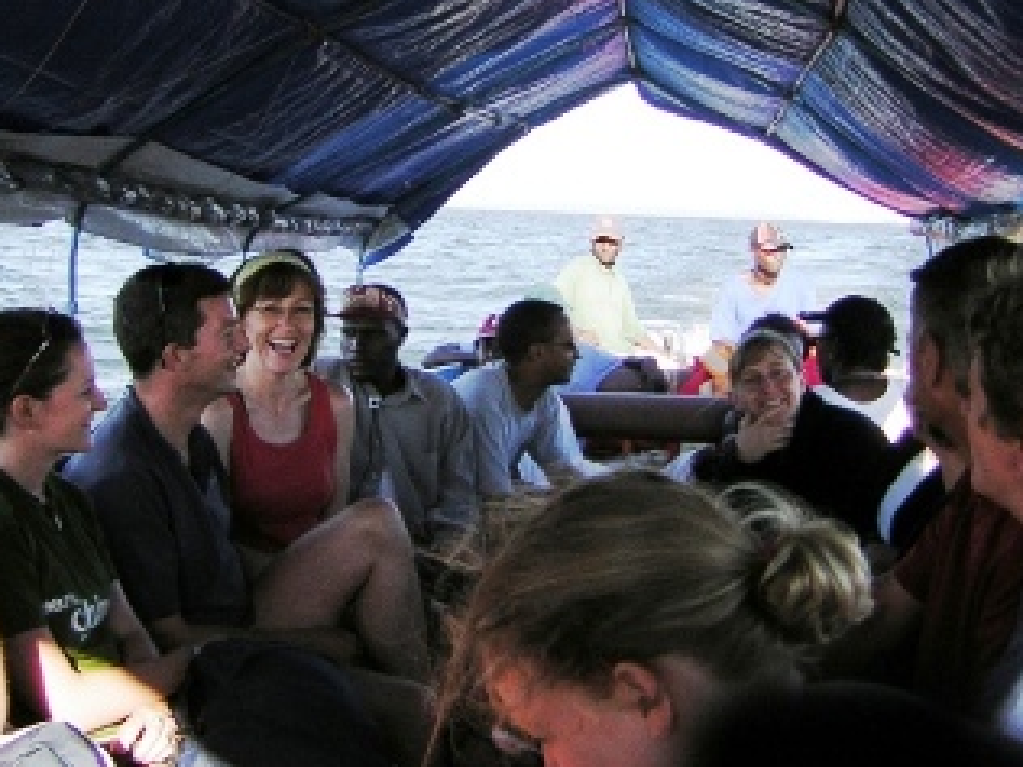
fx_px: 1507
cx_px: 518
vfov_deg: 28.4
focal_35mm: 51
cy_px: 282
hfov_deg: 37.5
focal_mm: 4.7
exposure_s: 1/473
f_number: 2.6
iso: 50
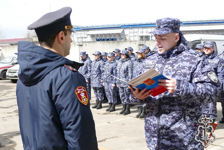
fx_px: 268
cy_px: 75
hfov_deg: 45.4
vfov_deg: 31.2
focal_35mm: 43
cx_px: 112
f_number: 3.2
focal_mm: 15.51
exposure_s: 1/800
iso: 125
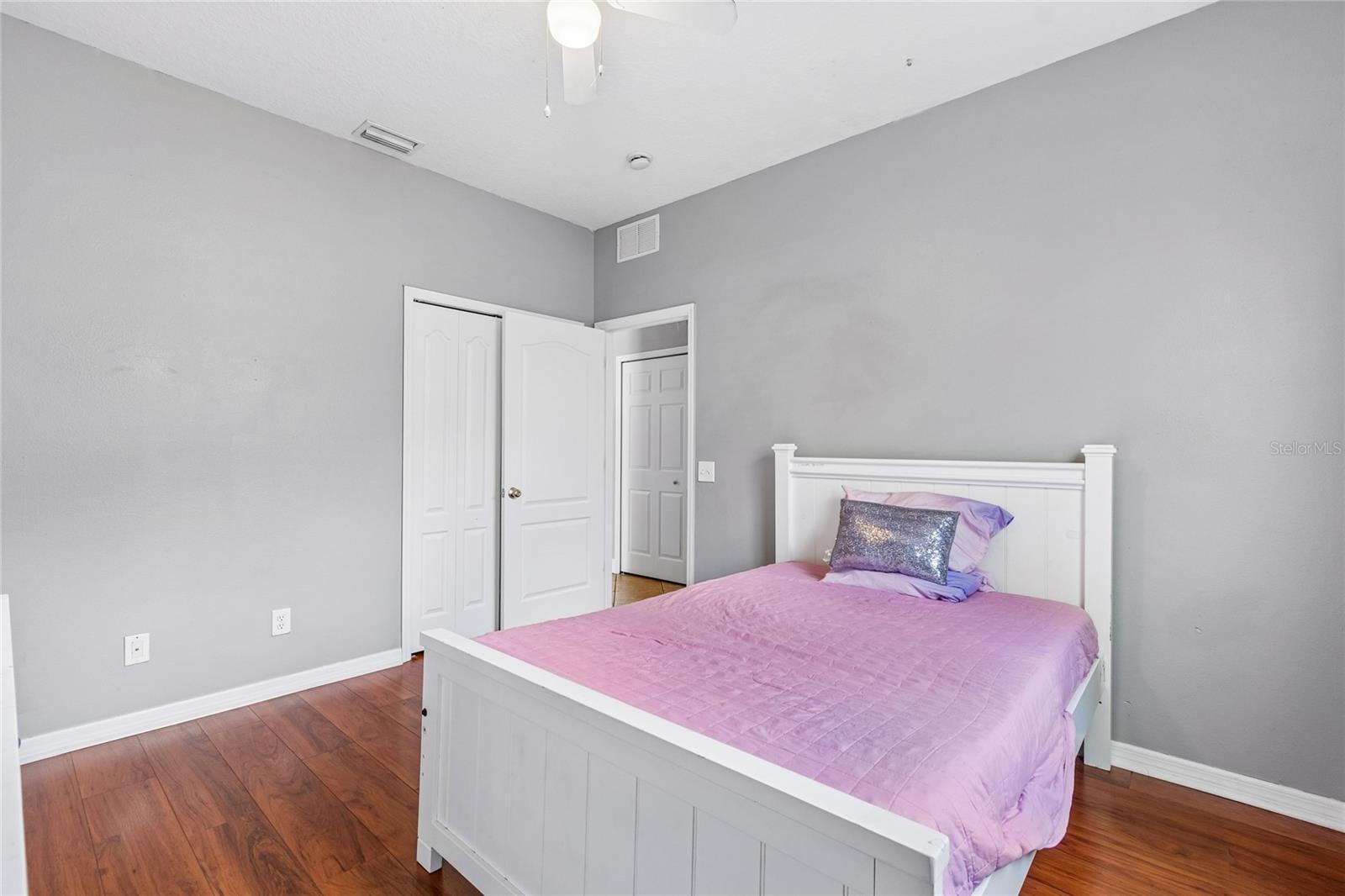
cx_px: 672
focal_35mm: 15
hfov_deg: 100.4
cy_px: 448
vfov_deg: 77.3
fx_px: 560
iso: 100
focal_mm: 10
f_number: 7.1
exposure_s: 1/4
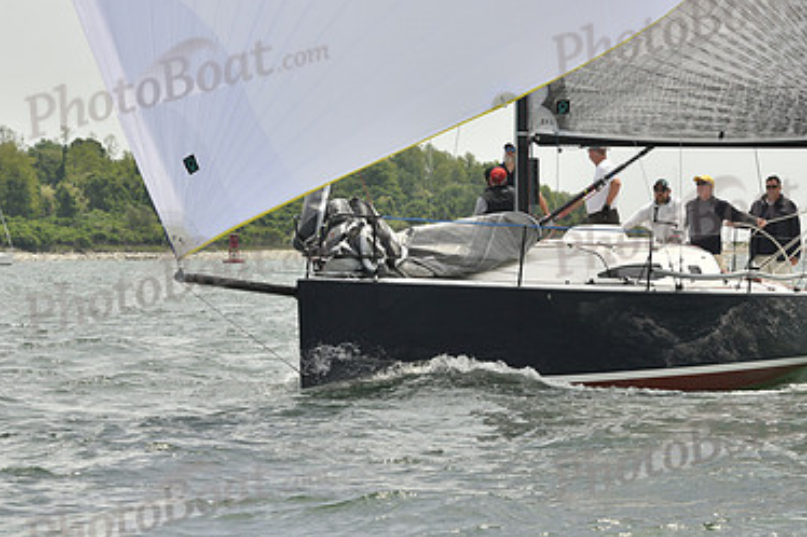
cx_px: 442
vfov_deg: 7.1
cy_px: 363
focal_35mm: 194
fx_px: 4347
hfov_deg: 10.6
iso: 400
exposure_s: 1/1000
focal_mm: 125
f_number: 11
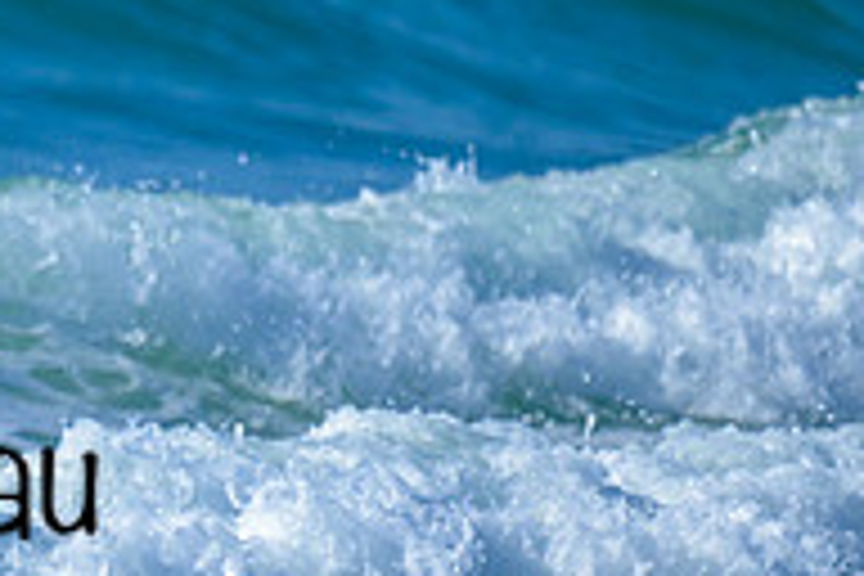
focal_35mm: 3328
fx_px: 79866
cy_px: 353
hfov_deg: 0.6
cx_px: -743
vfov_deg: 0.4
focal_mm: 800
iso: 110
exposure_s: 1/1000
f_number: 6.3
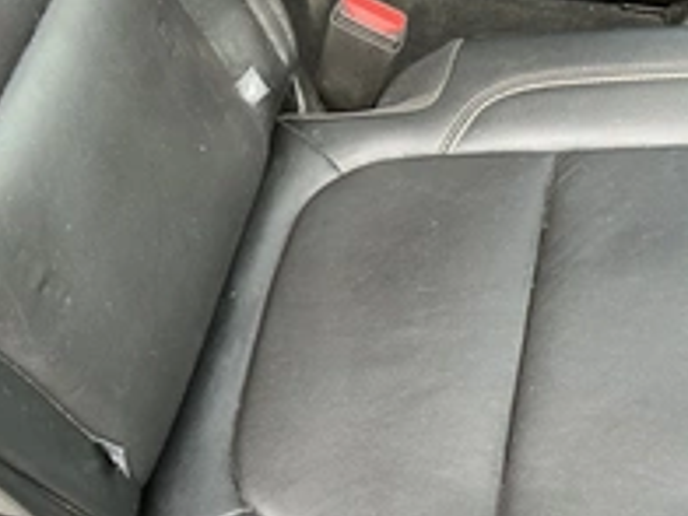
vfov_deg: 25.2
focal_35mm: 57
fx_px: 1133
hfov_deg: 33.4
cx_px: 467
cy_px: 425
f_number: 1.8
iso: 80
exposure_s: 1/60
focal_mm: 3
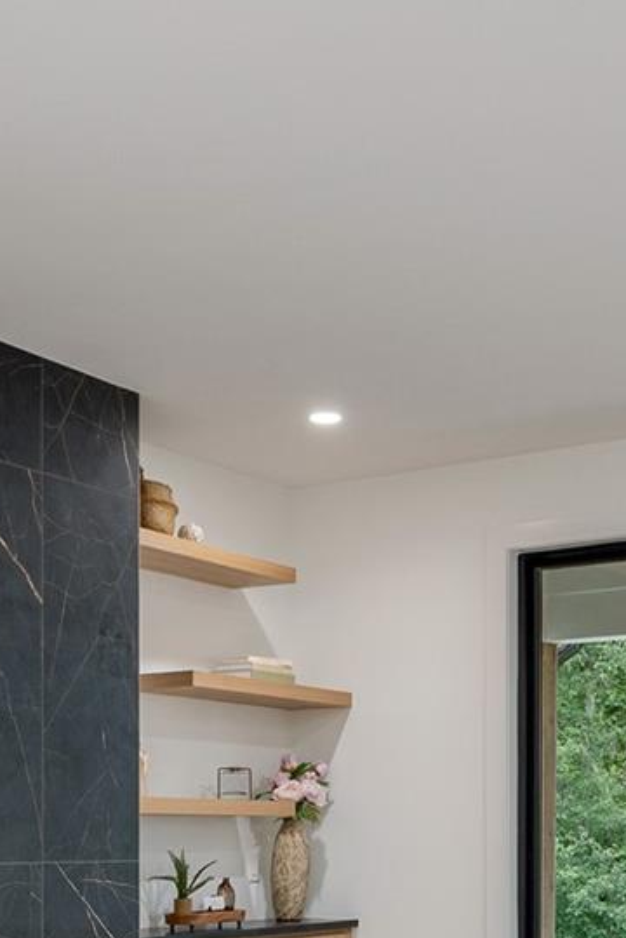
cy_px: 867
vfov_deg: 32.1
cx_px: 362
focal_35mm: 59
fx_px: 1534
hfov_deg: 23.0
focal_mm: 15.5
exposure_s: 1/25
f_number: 7.1
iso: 320
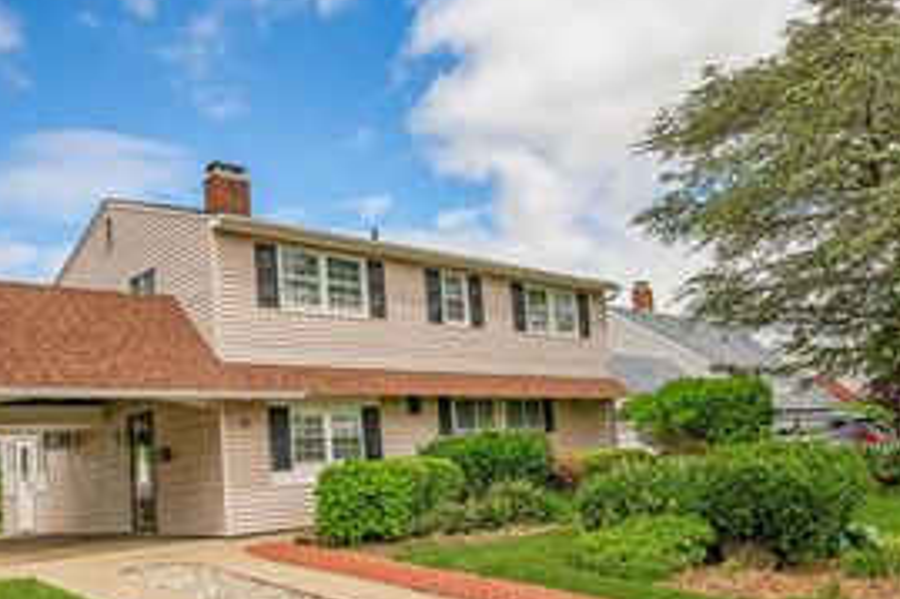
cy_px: 397
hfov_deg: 68.8
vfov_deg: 48.7
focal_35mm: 26
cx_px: 365
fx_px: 650
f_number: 8
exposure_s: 1/250
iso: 64
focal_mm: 14
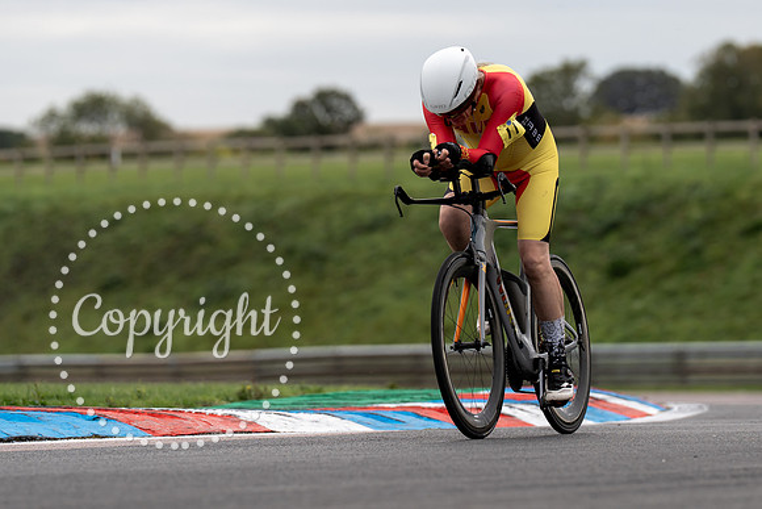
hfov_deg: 7.1
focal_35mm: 291
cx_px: 463
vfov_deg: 4.7
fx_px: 6151
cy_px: 224
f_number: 4
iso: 160
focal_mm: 200
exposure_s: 1/800
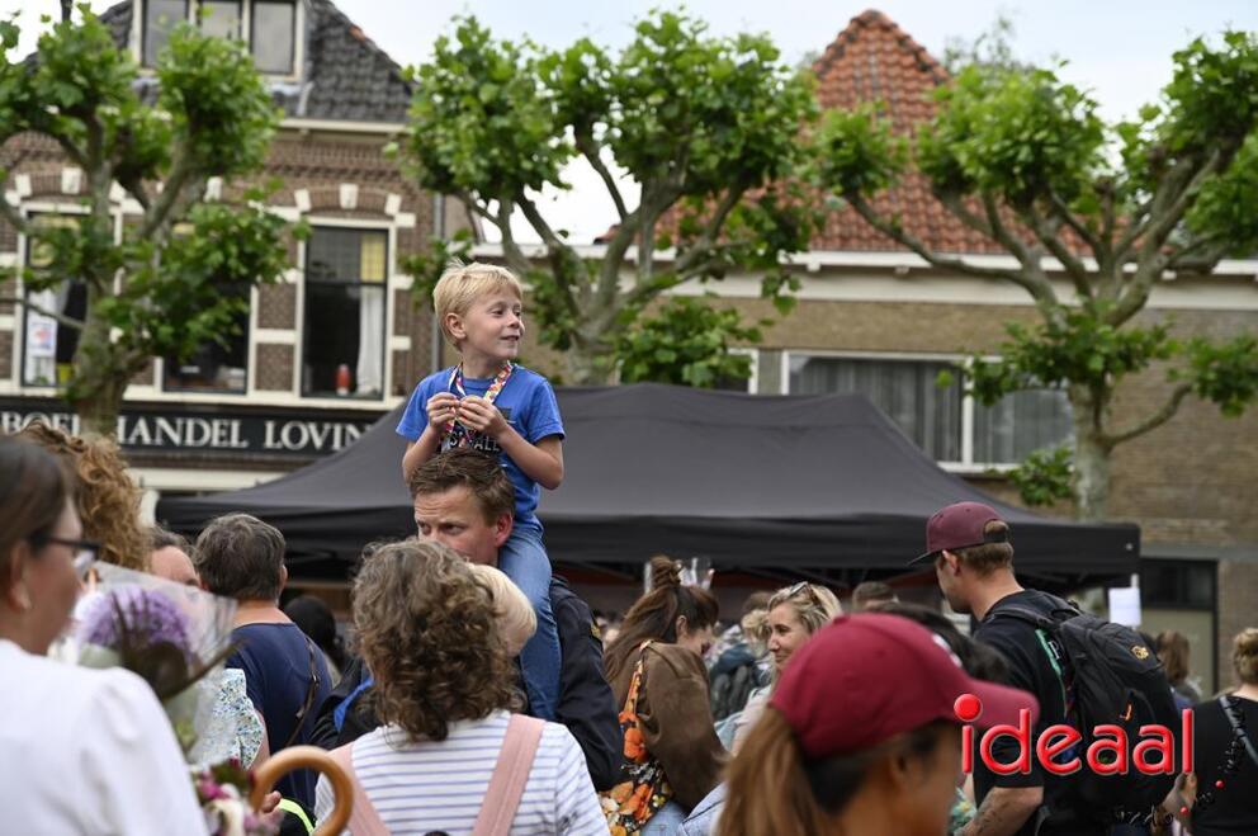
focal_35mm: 70
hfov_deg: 28.9
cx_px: 629
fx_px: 2443
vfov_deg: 19.4
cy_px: 418
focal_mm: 70
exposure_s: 1/250
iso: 200
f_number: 4
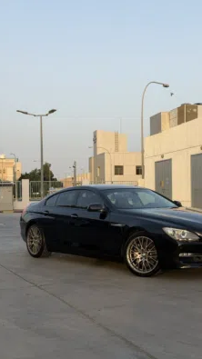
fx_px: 505
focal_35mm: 53
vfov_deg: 39.2
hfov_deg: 22.5
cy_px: 181
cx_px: 131
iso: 64
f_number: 1.78
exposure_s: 1/1041
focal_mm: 6.76
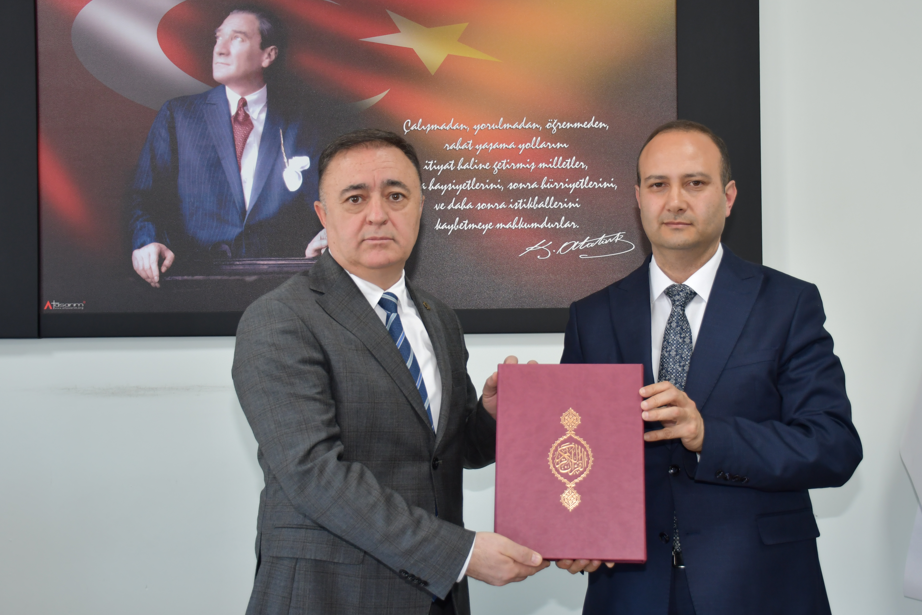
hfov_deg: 43.6
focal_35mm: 45
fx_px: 1152
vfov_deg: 29.9
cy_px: 286
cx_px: 492
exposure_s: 1/60
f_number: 4
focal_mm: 27
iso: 450
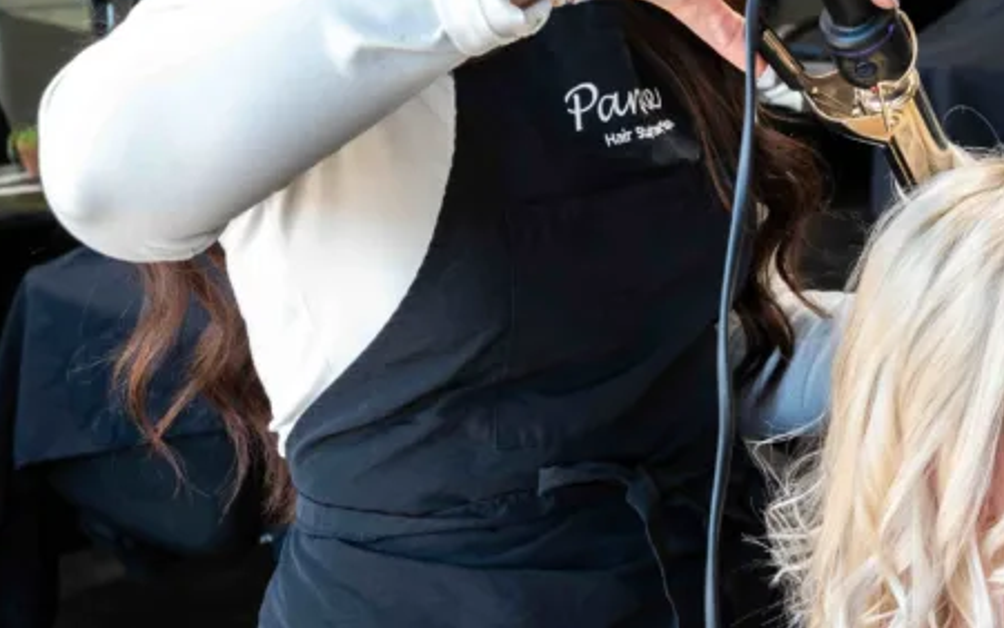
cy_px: -69
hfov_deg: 24.5
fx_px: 2217
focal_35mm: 81
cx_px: 973
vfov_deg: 15.7
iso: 1250
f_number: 7.1
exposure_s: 1/125
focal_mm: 35
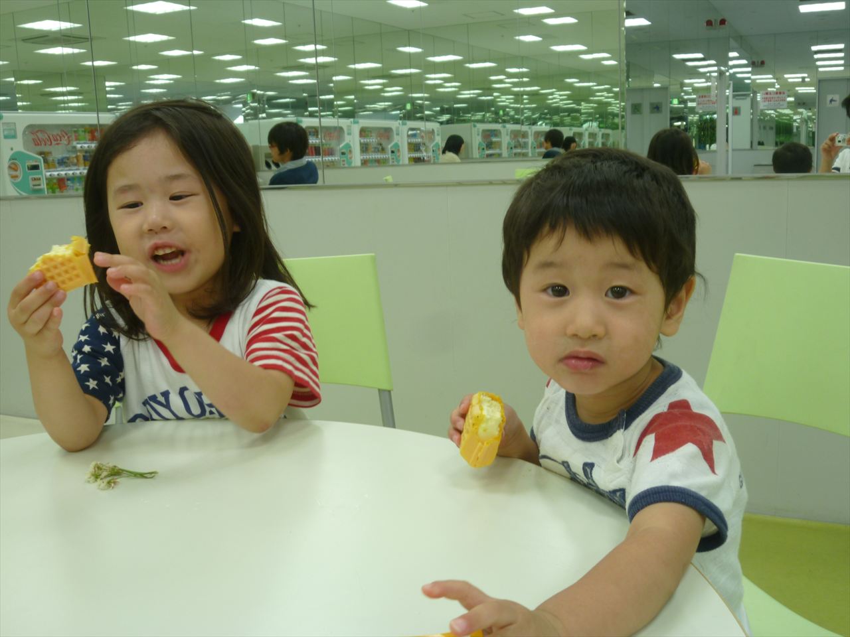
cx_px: 425
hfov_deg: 51.4
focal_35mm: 36
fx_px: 884
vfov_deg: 39.7
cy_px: 318
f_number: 3.3
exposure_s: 1/40
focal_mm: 6.3
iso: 80
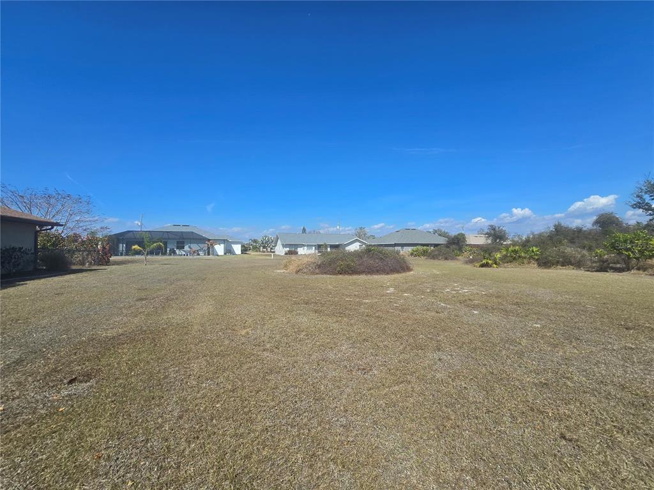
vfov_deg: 89.9
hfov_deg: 106.2
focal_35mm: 13
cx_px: 327
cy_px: 245
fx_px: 246
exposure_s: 1/2671
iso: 50
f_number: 2.2
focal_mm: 2.2
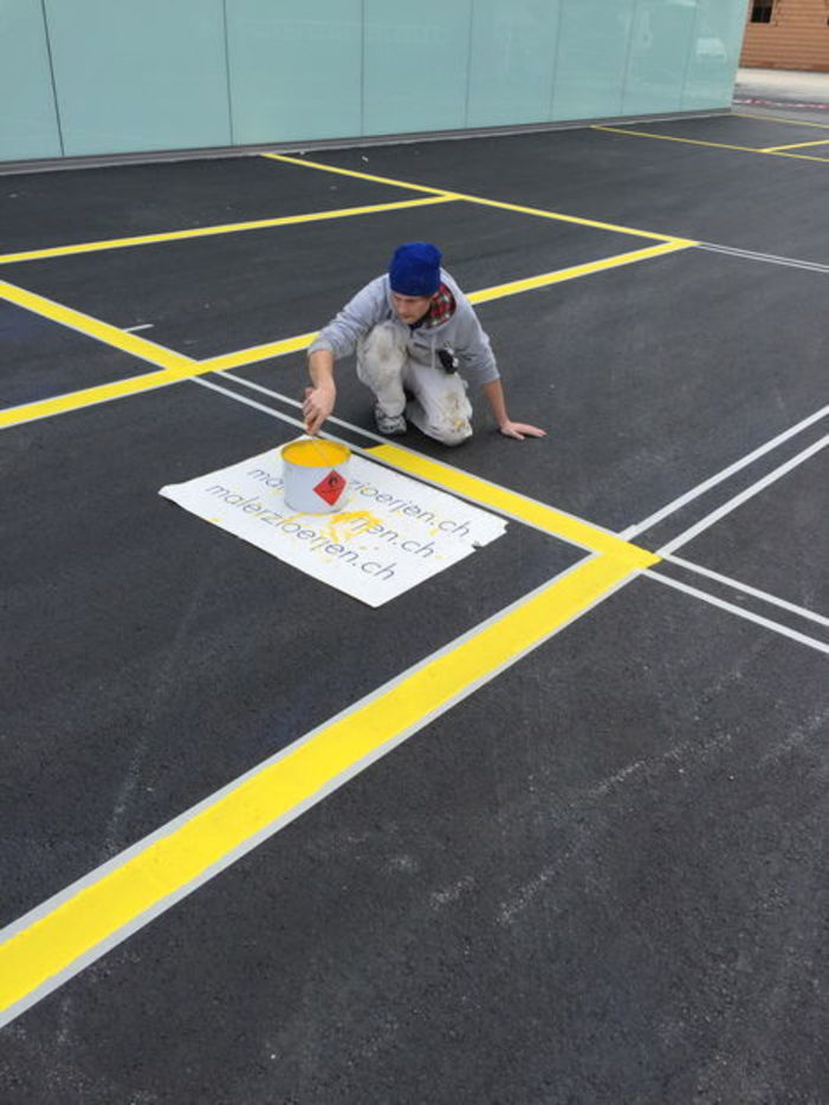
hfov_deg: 48.2
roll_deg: -3.6
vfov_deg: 61.7
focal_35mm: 29
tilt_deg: -28.6
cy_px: 552
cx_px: 414
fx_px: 926
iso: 32
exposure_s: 1/1041
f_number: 2.2
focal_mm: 4.15
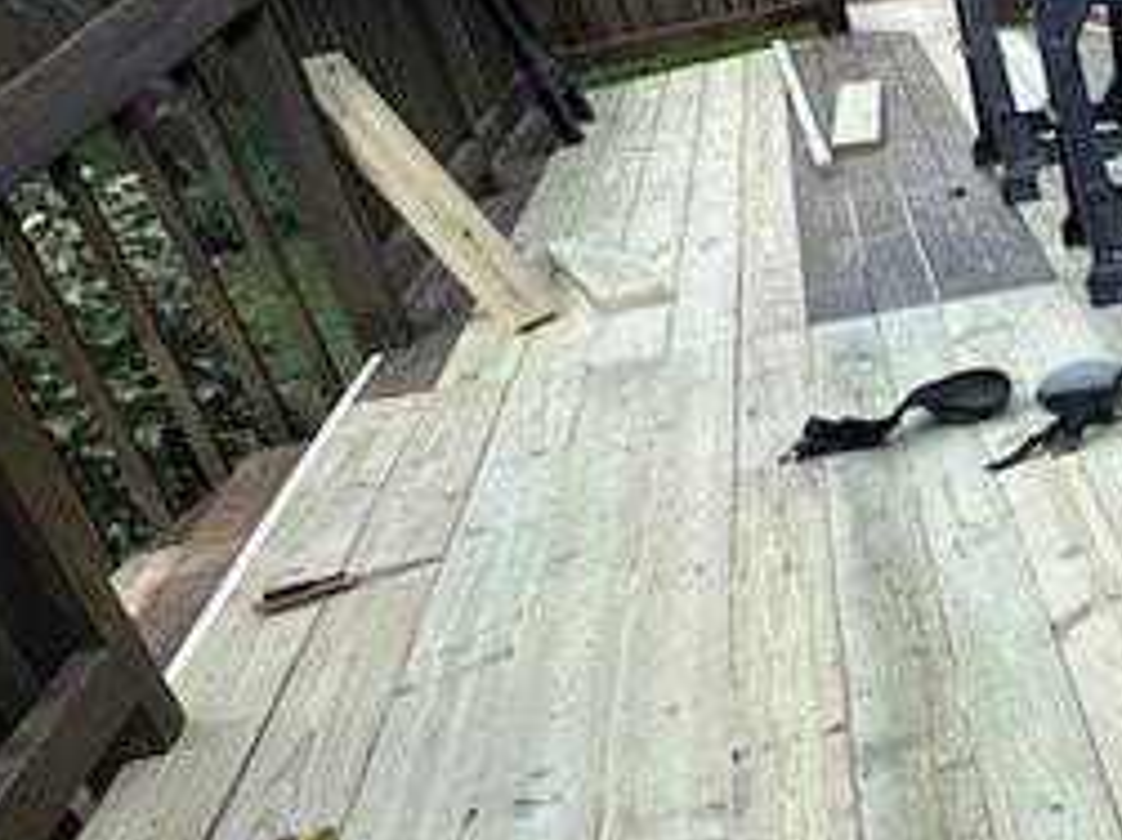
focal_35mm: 48
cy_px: 462
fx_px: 1555
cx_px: 1721
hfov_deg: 26.8
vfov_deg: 30.2
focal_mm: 2.22
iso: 40
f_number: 2.2
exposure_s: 1/643
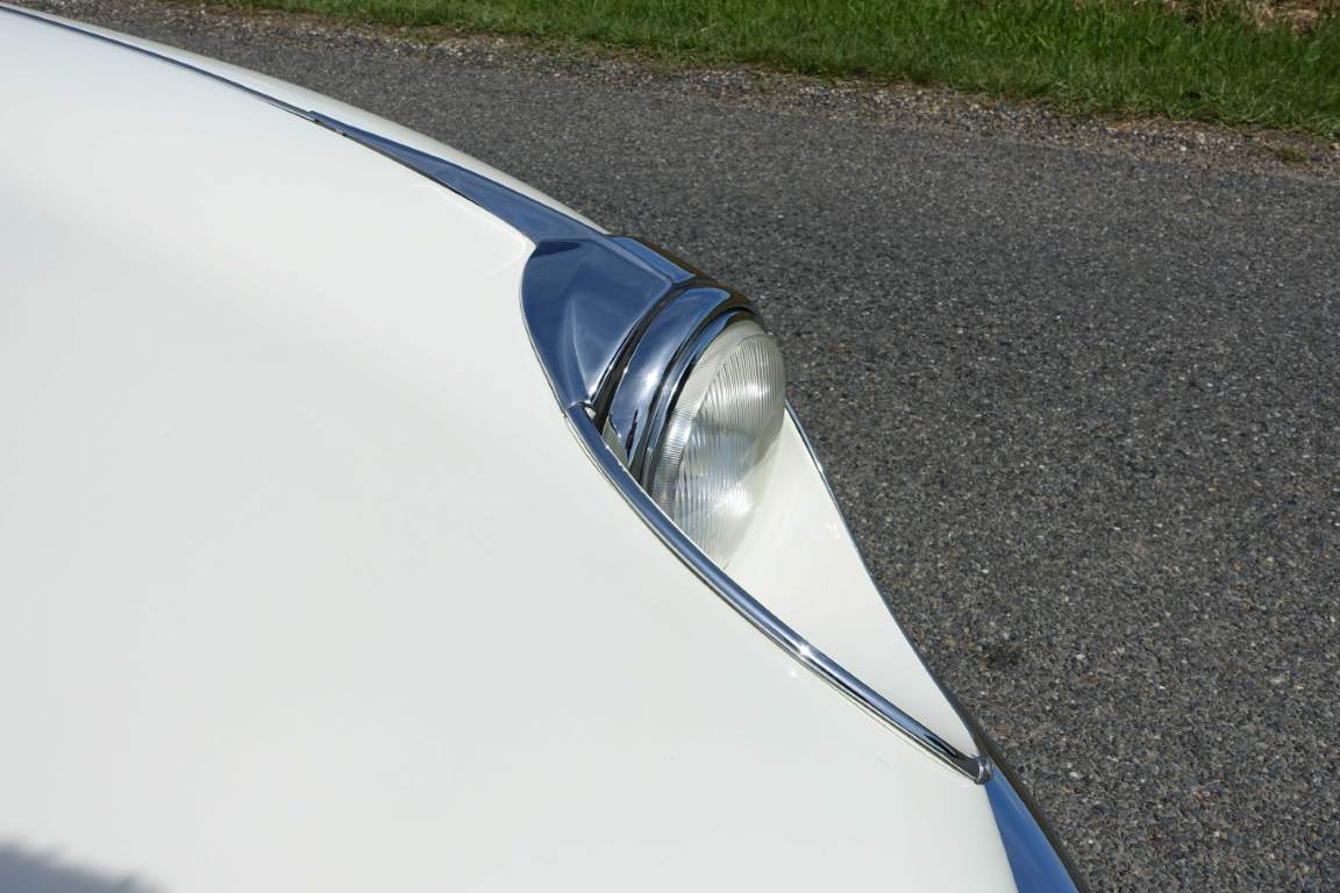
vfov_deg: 38.9
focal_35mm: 34
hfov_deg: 55.8
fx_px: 1265
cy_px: 446
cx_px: 670
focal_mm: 12.48
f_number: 8
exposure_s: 1/800
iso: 125
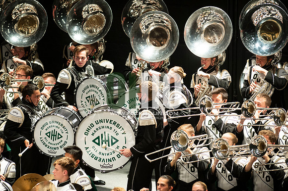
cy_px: 96
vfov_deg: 4.6
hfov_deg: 6.9
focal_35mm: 300
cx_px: 144
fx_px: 2399
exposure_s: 1/500
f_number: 2.8
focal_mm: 300
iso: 3200
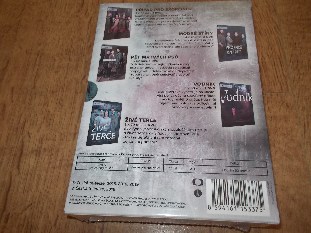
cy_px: 116
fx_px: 261
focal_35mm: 29
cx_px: 156
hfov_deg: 61.7
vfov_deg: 48.2
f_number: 3.3
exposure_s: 1/30
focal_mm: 4.1
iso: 200
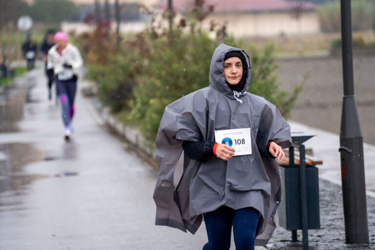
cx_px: 188
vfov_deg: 6.9
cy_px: 125
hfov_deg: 10.3
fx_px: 2083
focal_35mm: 200
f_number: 4
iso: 500
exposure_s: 1/500
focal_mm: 200
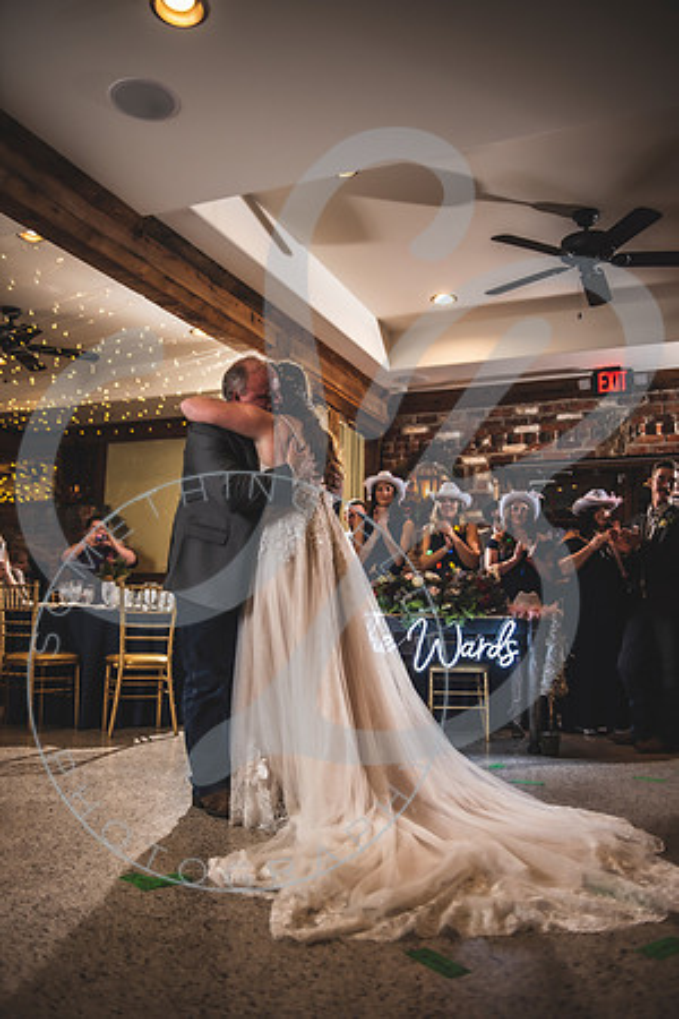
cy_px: 510
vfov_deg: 58.7
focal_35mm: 32
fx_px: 905
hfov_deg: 41.1
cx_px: 340
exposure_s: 1/100
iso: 400
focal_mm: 32
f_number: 2.8
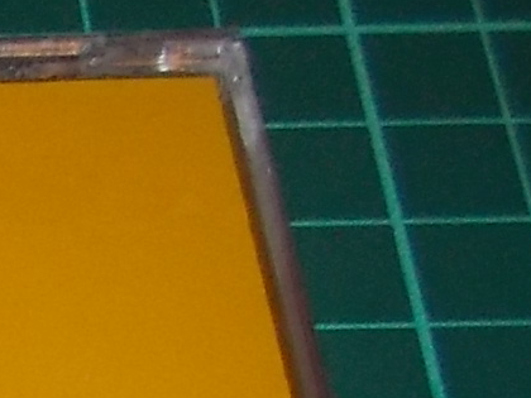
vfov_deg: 8.5
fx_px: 2408
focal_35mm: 157
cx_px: -726
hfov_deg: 10.8
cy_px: 1021
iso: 200
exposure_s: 1/30
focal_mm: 4.1
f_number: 3.3
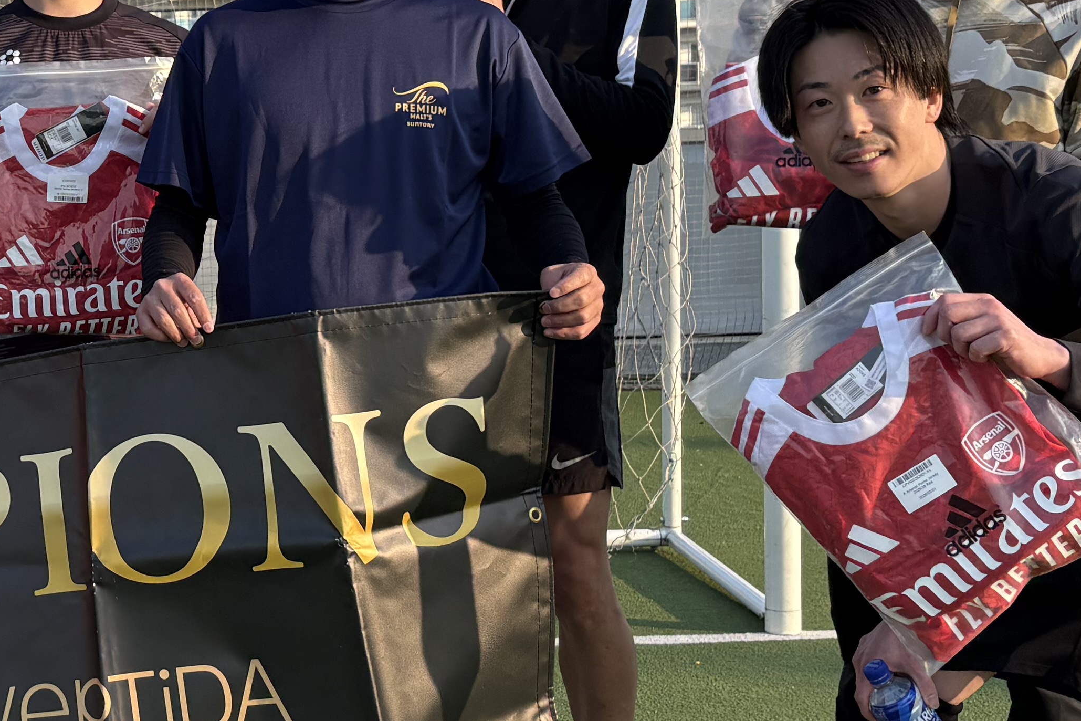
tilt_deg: -3.9
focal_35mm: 75
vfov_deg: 18.2
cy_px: 290
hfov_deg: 25.8
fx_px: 2252
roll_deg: +1.6
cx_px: 31
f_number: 1.6
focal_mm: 5.96
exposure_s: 1/973
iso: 50
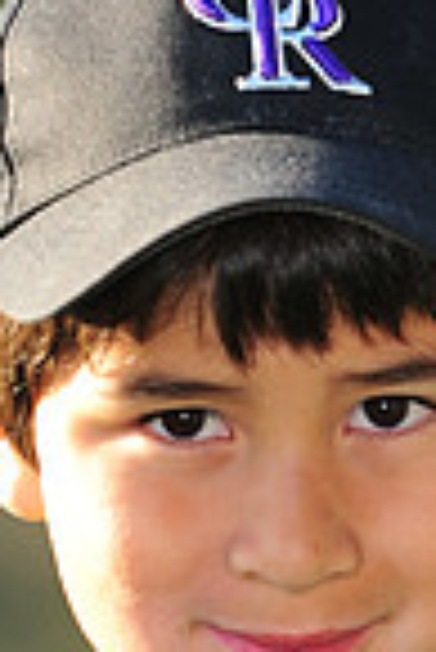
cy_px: 742
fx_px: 11924
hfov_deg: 2.1
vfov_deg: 3.1
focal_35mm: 658
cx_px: 319
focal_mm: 165
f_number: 4.5
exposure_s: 1/400
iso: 200
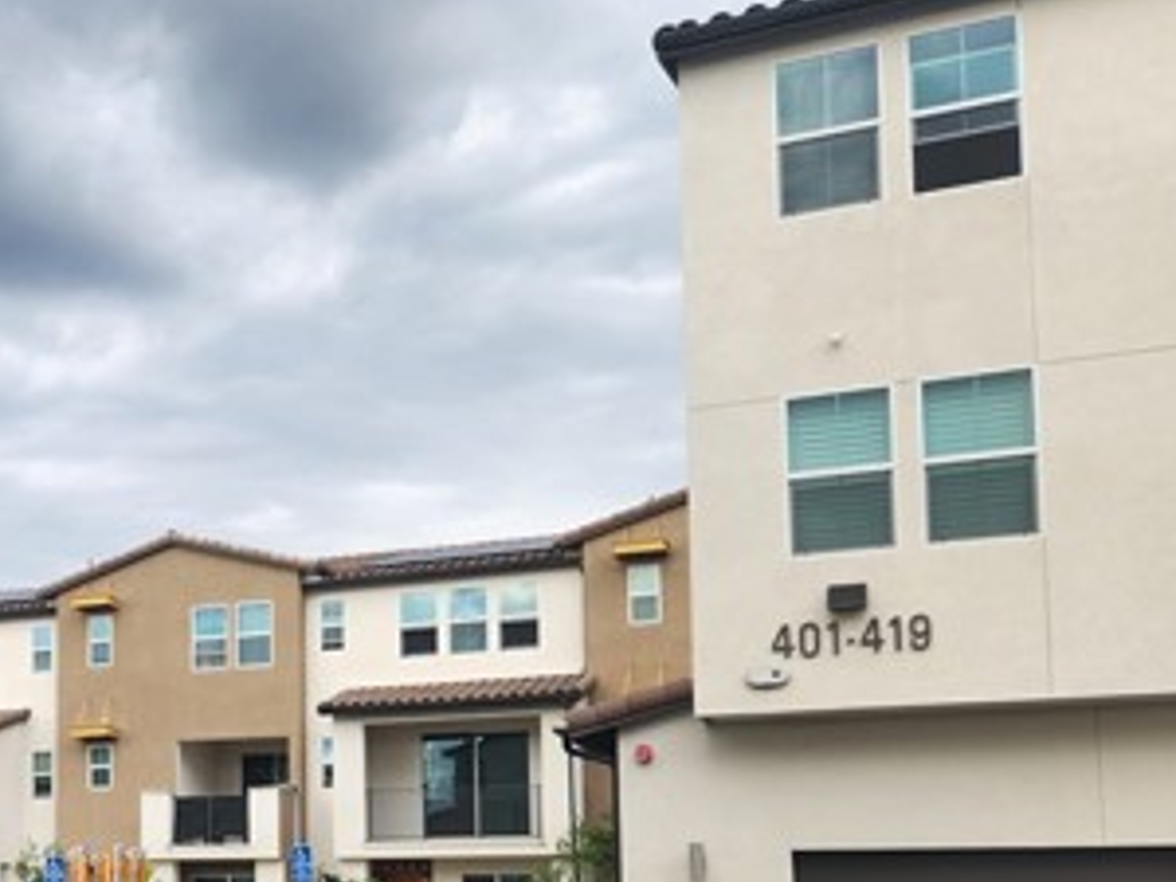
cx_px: -12
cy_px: 800
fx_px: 1665
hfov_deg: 35.1
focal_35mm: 49
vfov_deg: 28.5
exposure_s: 1/357
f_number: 1.8
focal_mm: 5.4
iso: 20
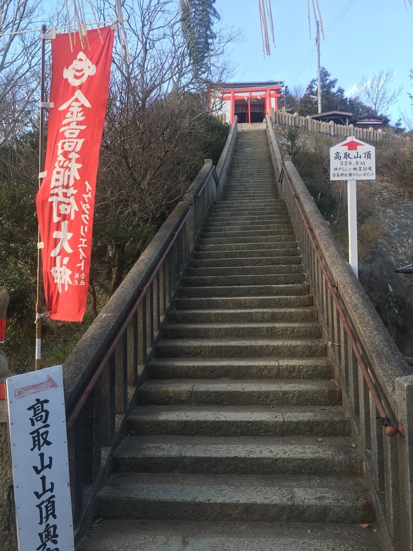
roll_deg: +1.0
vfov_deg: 61.7
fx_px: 461
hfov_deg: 48.2
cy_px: 276
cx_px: 206
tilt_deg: +1.5
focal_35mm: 29
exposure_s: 1/120
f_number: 2.2
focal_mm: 4.15
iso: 25
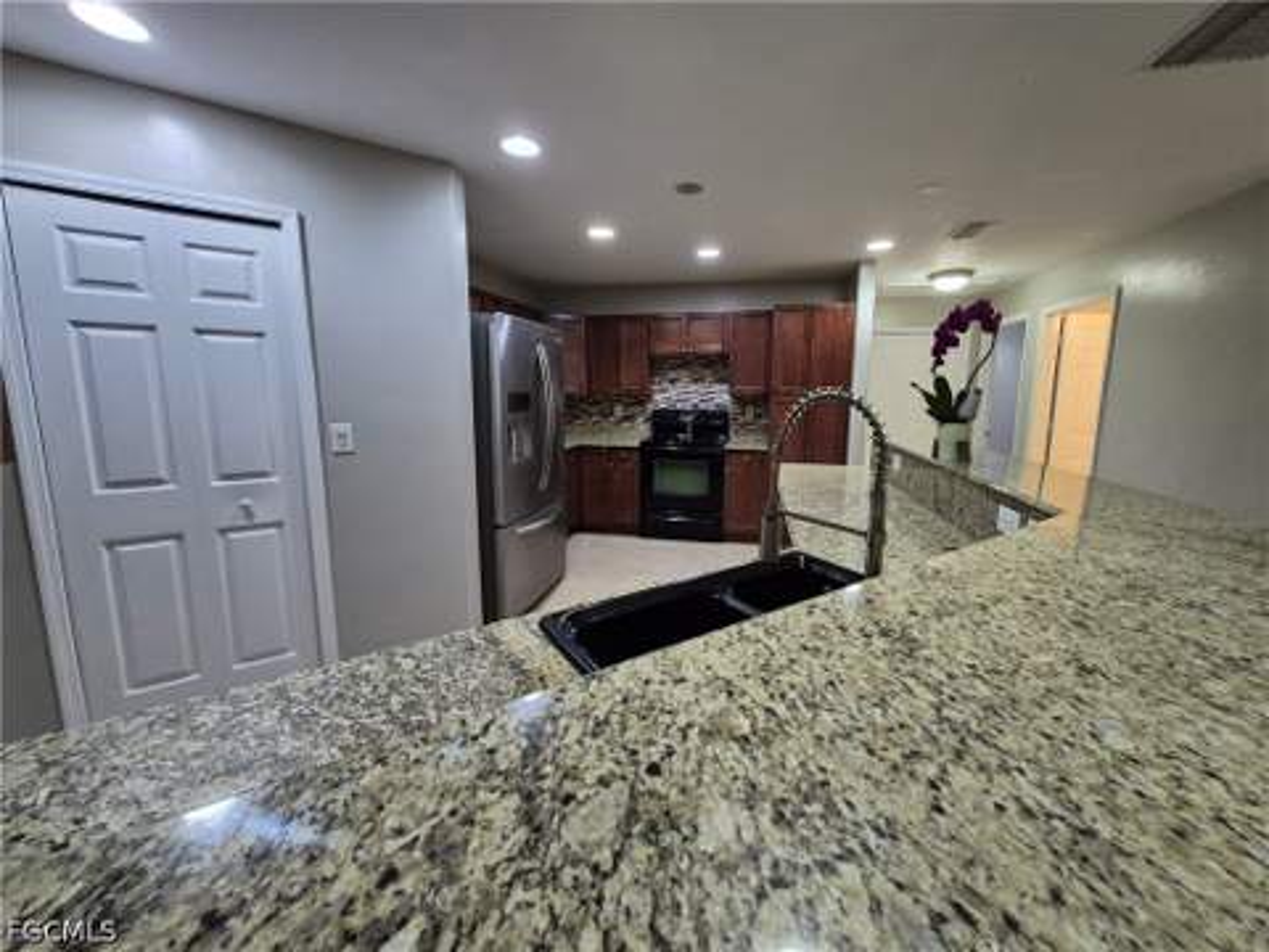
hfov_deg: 106.2
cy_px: 476
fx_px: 477
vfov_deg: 89.9
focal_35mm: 13
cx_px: 634
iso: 400
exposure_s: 1/60
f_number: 2.2
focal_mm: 1.74
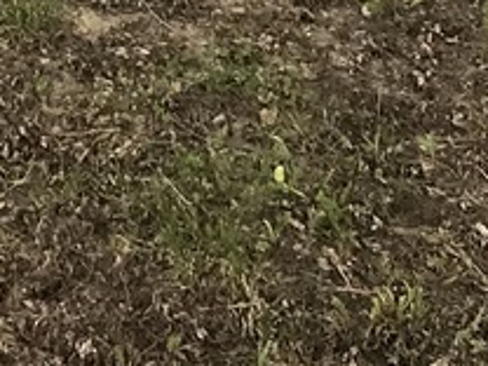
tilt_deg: +0.1
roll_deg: -1.6
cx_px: -716
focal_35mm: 194
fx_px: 2735
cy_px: -899
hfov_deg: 9.1
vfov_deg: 6.6
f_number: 1.8
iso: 25
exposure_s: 1/120
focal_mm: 3.99
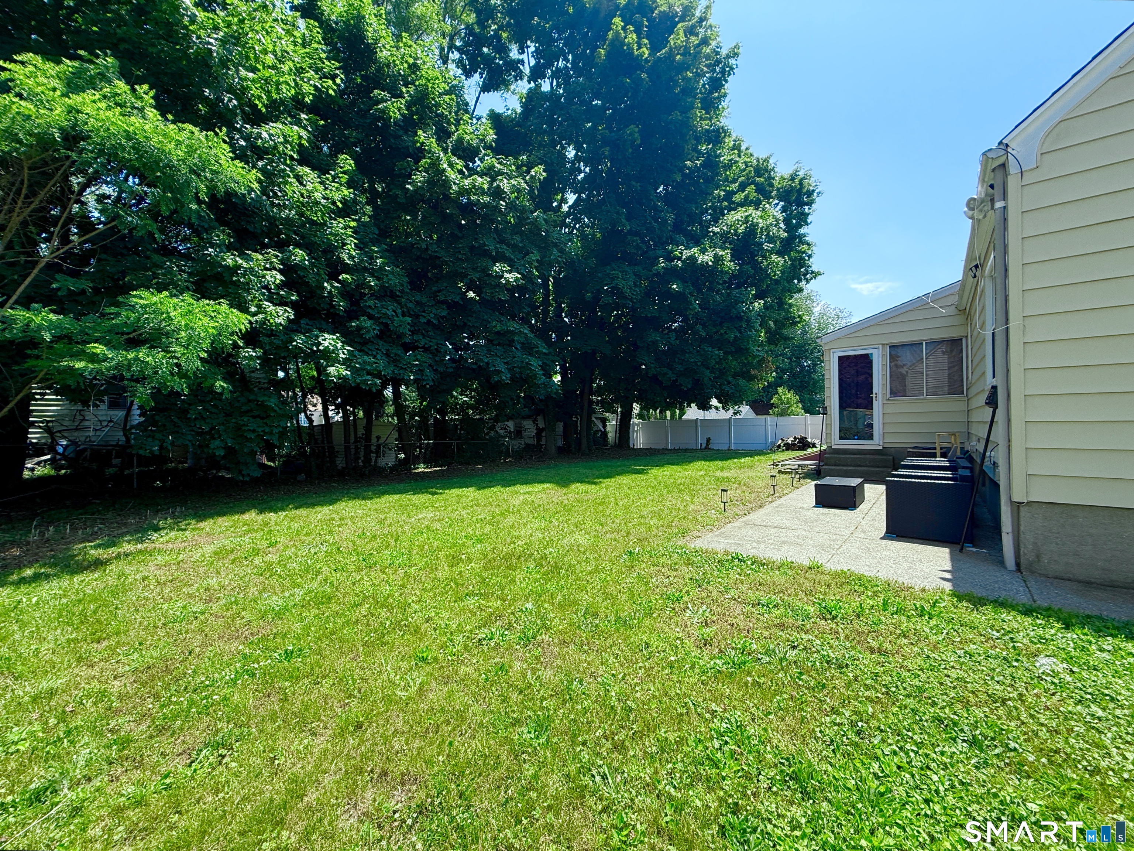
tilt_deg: -0.4
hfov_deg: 102.1
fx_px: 459
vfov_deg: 85.7
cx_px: 567
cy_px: 426
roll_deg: +1.0
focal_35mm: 14
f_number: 2.2
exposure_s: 1/514
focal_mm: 2.22
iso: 50
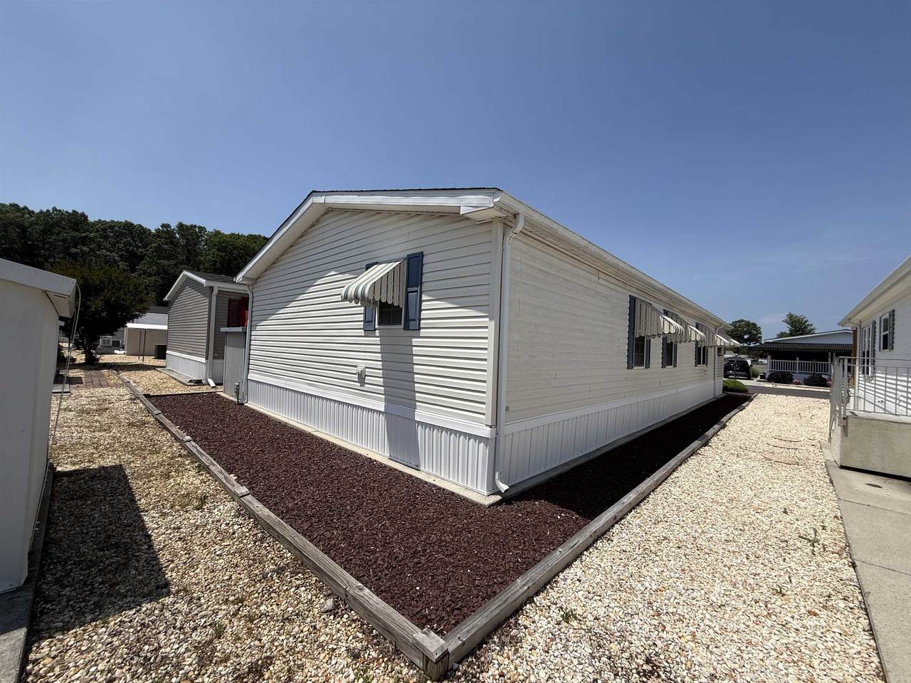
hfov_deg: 102.1
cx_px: 456
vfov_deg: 85.7
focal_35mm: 14
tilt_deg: +2.1
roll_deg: -2.8
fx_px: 368
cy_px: 342
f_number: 2.2
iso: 50
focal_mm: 2.22
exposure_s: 1/4149
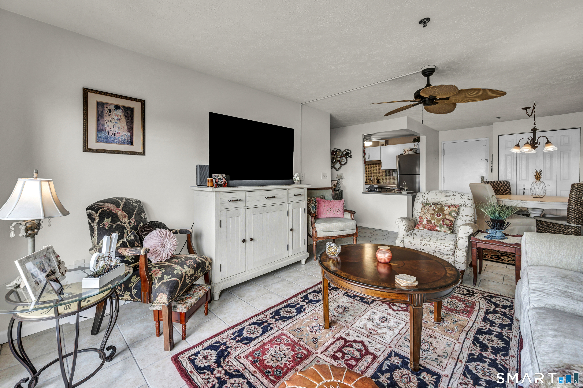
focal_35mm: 14
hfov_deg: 104.3
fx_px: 227
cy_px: 194
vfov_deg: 81.1
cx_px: 292
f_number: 7.1
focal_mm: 14
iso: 320
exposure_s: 1/40
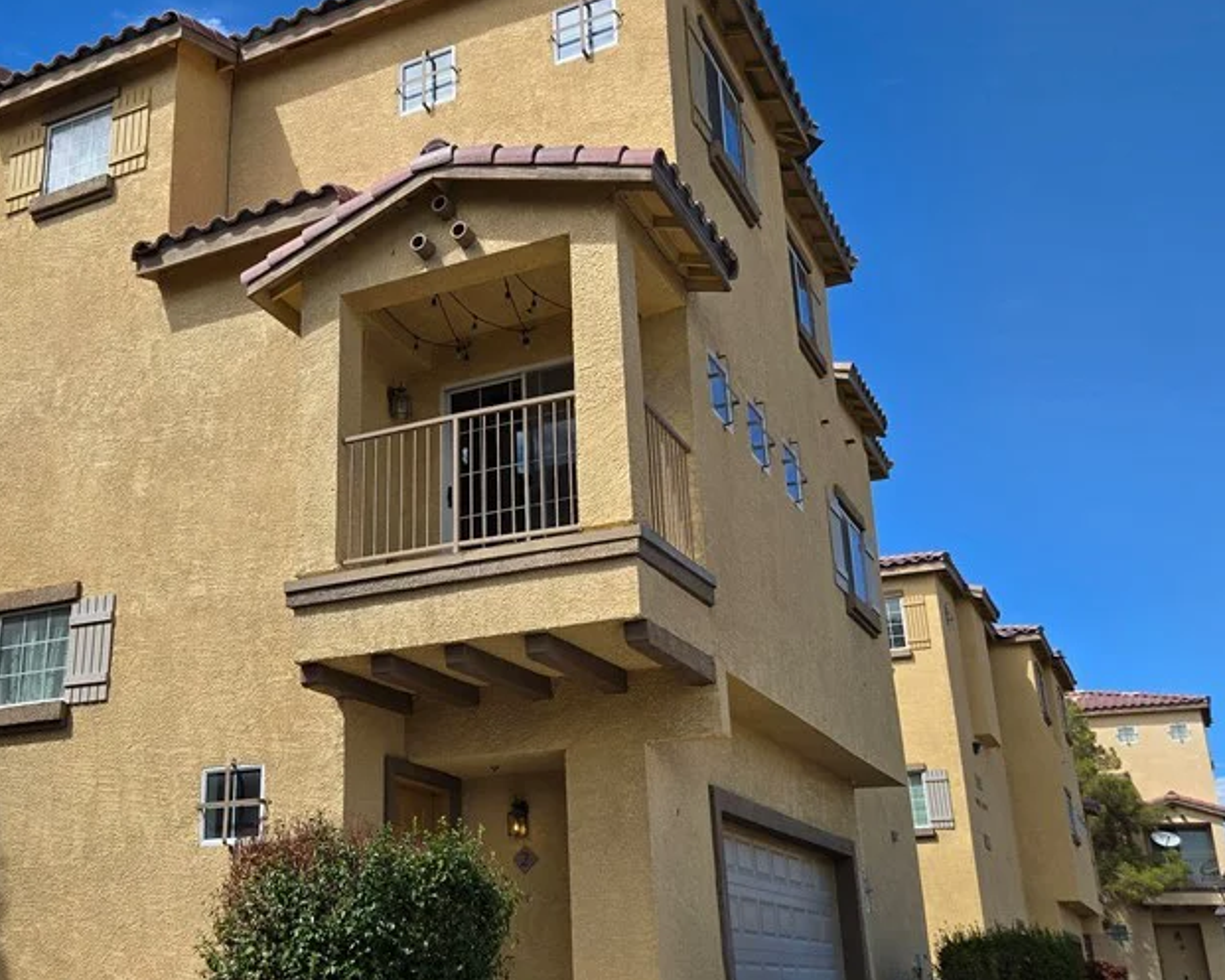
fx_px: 1342
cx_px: 375
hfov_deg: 48.0
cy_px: 513
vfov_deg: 40.1
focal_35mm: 37
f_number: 1.8
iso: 40
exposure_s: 1/2921
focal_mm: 5.4
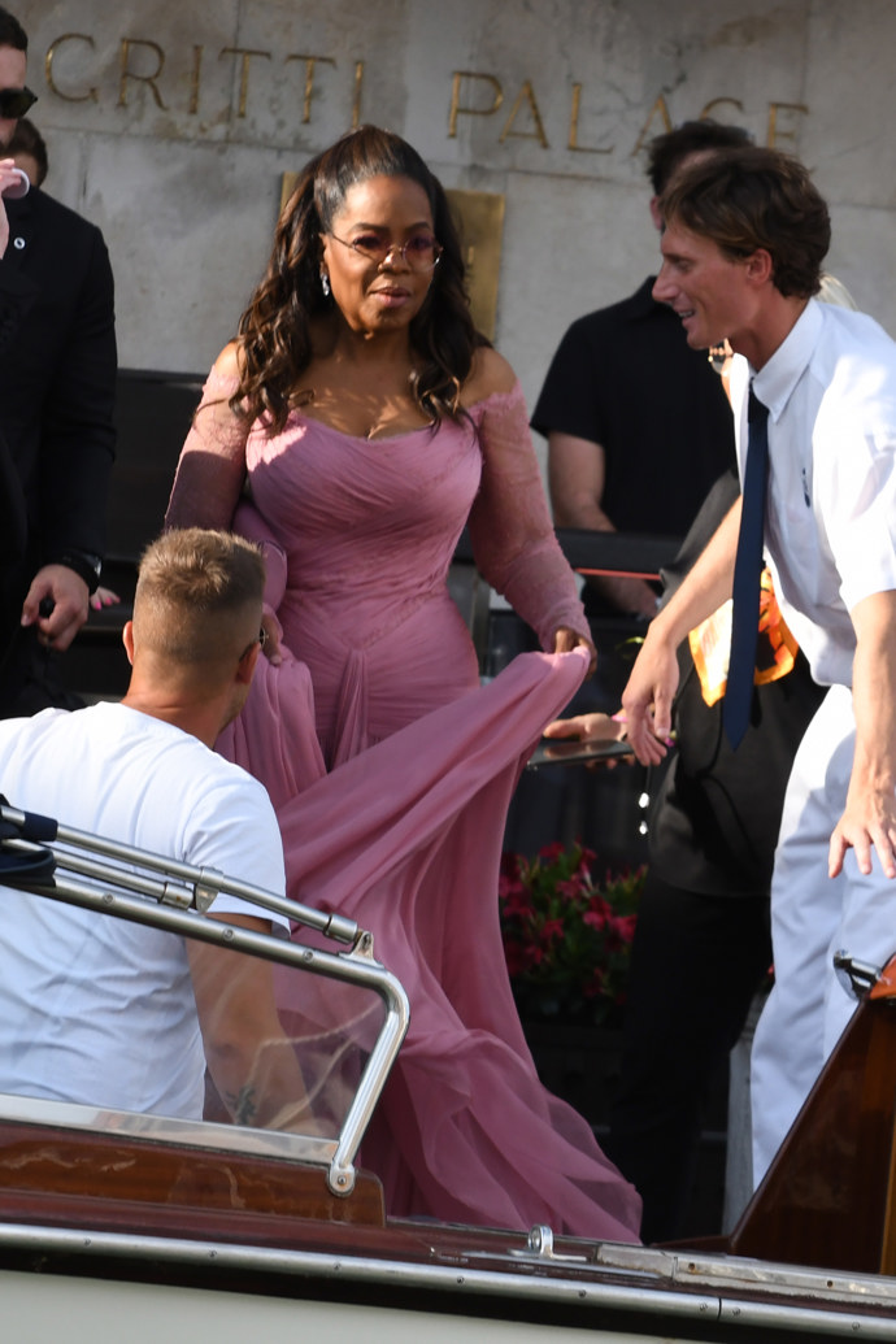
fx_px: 9239
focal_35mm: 248
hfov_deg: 5.6
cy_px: 672
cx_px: 448
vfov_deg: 8.3
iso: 500
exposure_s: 1/640
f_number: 8
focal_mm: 165
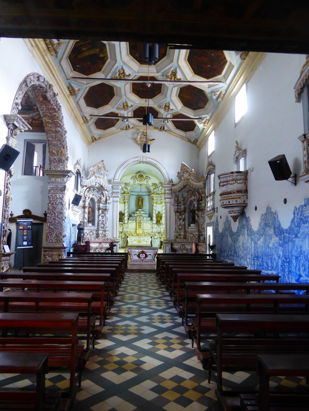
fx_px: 286
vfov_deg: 71.6
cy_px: 206
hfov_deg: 56.8
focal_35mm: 24
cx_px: 154
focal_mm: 4.3
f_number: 3.3
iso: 400
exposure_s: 1/5
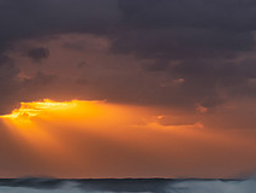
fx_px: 2383
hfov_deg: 6.1
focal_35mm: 322
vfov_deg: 4.6
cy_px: 208
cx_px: 28
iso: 100
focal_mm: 120
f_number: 9
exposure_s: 1/2.5
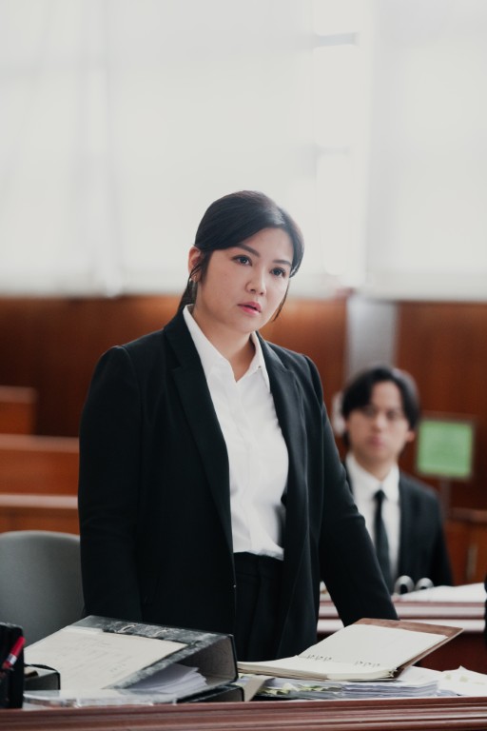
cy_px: 366
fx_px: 2415
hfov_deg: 11.5
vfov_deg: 17.2
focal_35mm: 119
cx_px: 244
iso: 2000
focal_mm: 119
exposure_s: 1/160
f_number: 2.8
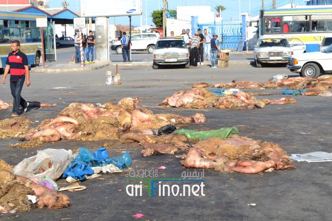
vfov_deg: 17.5
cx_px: 166
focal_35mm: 78
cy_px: 110
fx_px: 719
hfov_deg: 26.0
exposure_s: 1/250
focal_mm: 52
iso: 100
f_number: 8
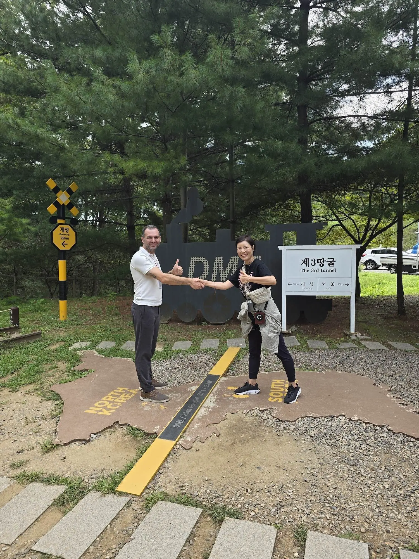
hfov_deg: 58.9
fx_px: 371
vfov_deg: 73.9
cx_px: 210
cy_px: 280
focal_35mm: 23
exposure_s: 1/180
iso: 20
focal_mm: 6.3
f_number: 1.7
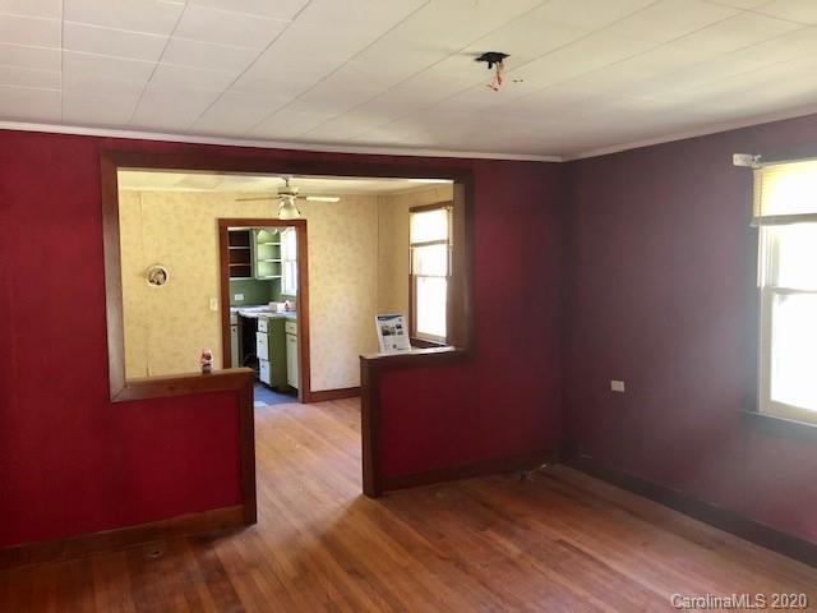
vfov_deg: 49.7
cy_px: 306
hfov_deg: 63.4
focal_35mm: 28
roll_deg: +1.4
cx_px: 408
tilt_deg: -2.9
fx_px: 661
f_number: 1.8
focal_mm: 3.99
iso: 100
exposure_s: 1/12
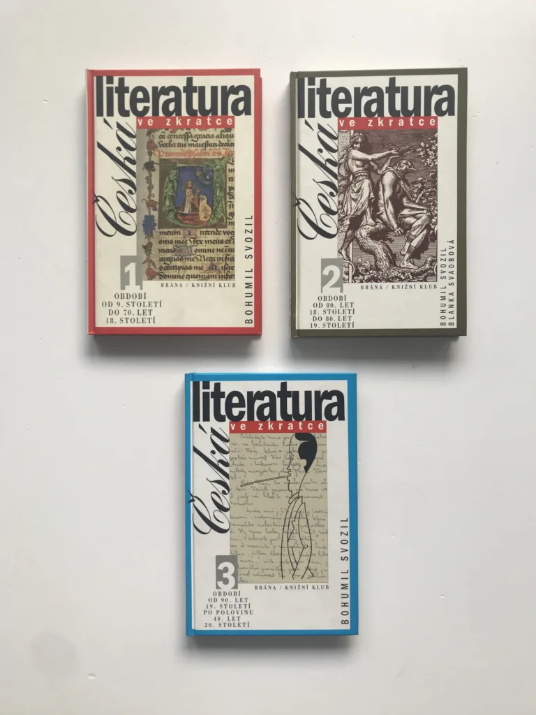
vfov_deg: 63.4
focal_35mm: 28
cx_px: 268
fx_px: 578
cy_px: 358
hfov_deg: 49.7
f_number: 1.8
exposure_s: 1/50
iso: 25
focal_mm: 3.99
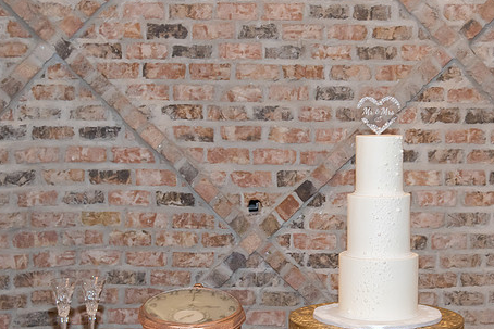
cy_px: 179
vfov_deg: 15.7
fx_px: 1194
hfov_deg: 23.3
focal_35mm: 87
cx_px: 306
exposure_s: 1/60
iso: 1250
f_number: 5.6
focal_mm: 50
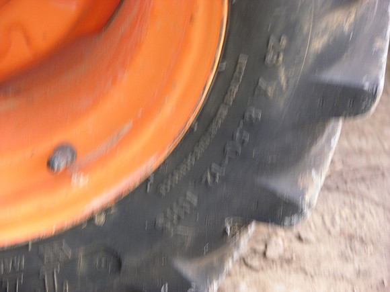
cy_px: 146
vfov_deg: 9.3
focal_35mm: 160
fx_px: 1803
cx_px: 195
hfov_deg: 12.3
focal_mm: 41.1
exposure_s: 1/6.6
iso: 100
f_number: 3.9
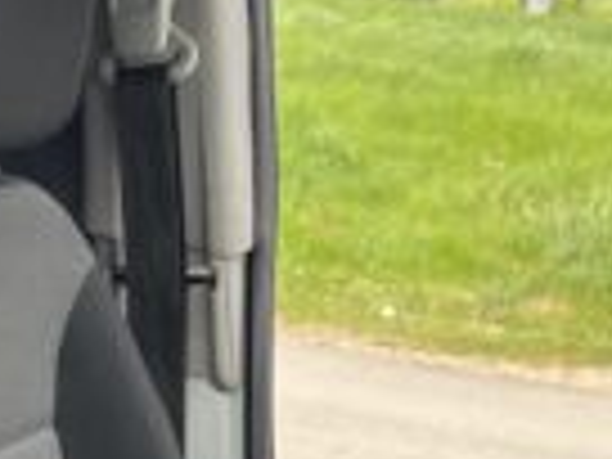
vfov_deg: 11.4
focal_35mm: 115
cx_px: -162
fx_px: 2033
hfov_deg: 16.3
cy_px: 963
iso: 40
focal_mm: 5.1
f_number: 1.6
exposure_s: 1/228
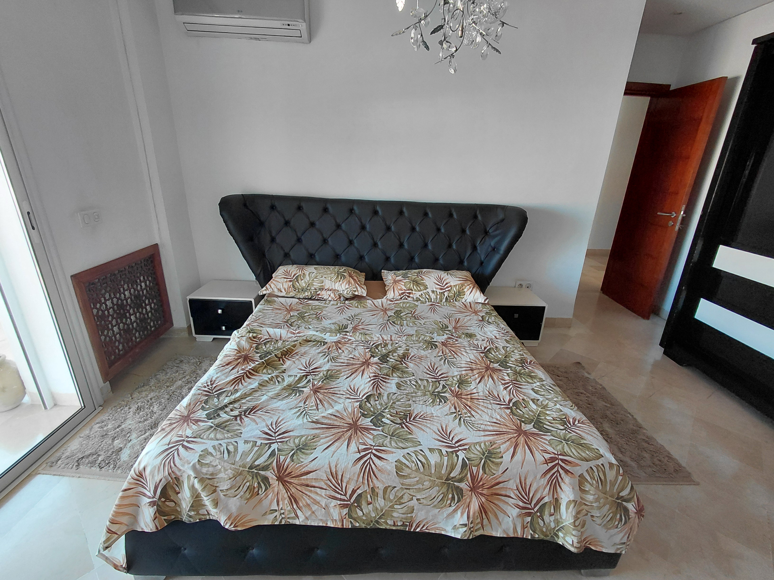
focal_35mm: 16
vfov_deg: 78.1
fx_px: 358
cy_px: 290
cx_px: 387
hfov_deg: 94.5
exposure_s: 1/50
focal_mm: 1.64
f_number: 2.2
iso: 80
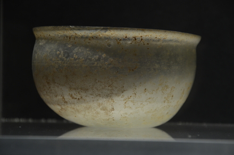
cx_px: 117
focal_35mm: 188
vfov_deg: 7.3
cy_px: 78
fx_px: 1216
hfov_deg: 11.0
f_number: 6
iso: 1000
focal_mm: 125
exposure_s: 1/25
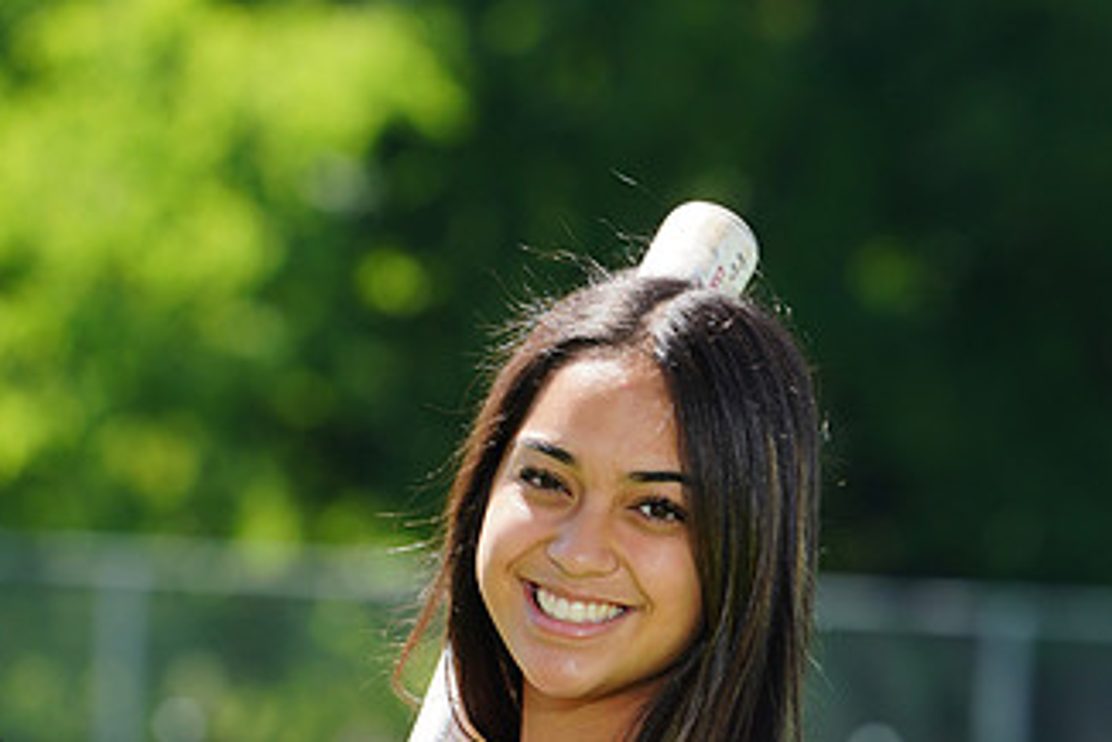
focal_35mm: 535
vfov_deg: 2.6
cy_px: 875
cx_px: 527
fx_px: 16532
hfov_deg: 3.9
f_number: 9
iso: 200
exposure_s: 1/200
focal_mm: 300
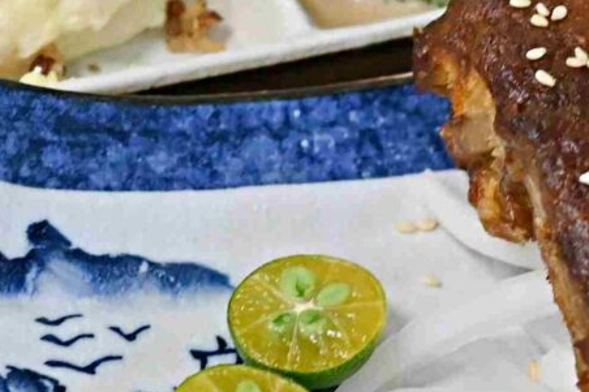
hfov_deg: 4.8
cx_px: 27
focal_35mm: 425
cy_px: 132
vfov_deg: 3.2
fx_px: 6951
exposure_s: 1/200
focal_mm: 50
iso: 640
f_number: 3.2
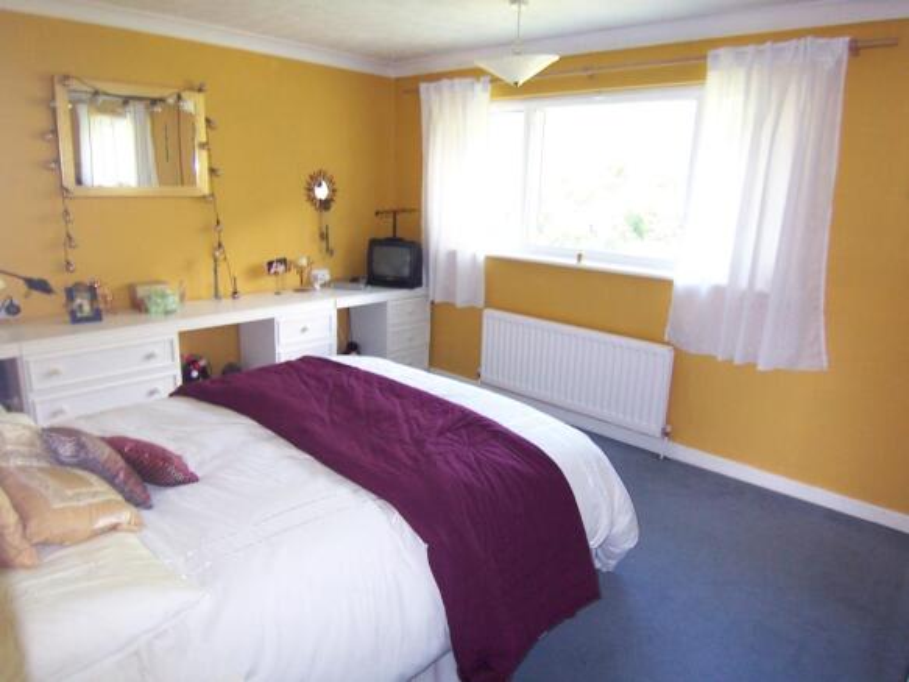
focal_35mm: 23
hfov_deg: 73.9
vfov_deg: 58.9
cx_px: 454
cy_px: 341
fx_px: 604
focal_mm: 3.8
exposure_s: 1/30
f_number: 2.8
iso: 200
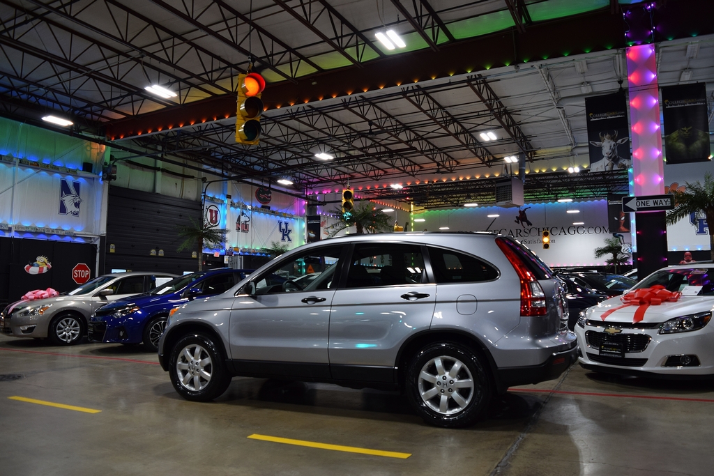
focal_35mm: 27
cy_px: 238
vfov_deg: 47.9
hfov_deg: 67.4
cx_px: 357
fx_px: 536
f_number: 4.5
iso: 400
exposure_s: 1/80
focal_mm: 18
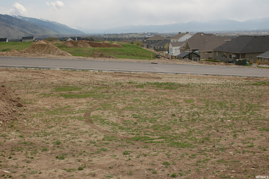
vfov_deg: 26.4
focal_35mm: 51
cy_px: 90
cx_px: 134
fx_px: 381
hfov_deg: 38.9
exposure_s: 1/400
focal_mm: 34
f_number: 10
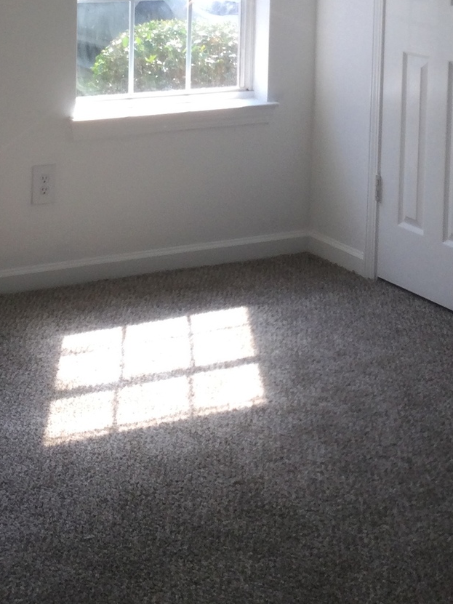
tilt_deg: -9.4
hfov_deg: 17.2
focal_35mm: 86
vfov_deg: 22.2
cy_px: 52
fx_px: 1501
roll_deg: -1.4
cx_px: 201
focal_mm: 3.3
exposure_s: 1/120
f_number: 2.4
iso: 25
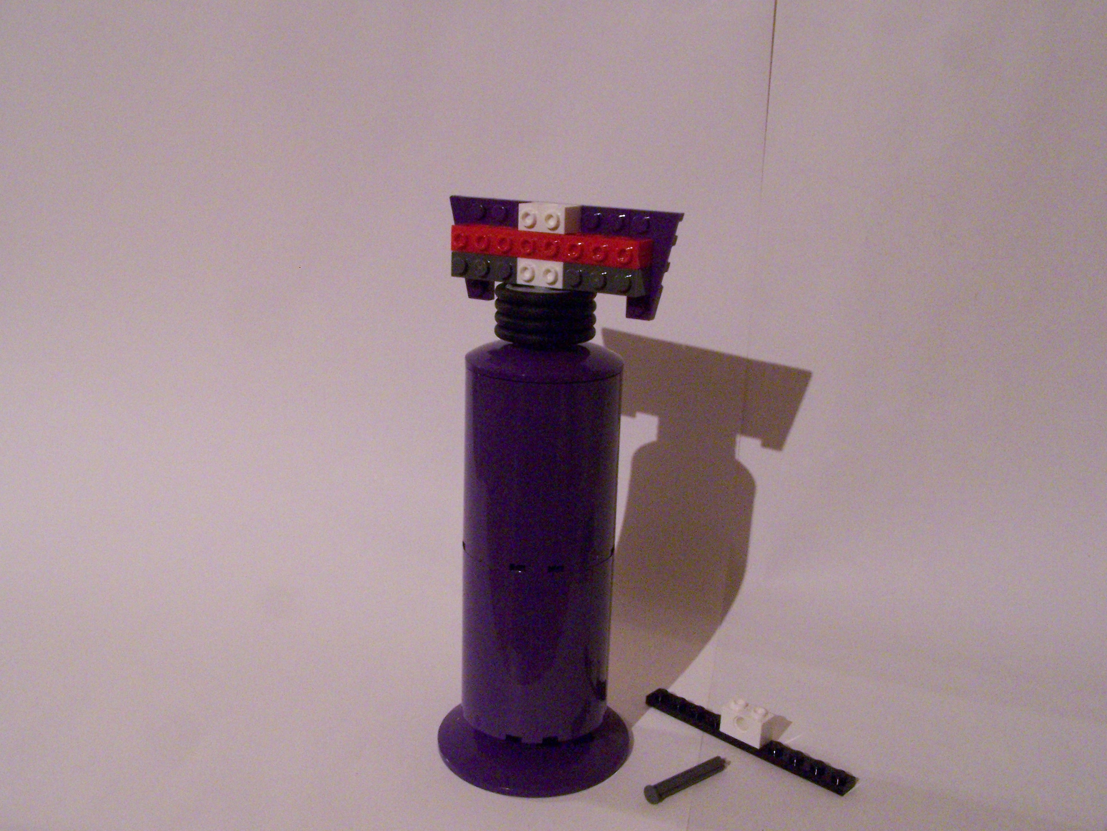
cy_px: 416
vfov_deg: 37.7
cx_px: 554
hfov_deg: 49.0
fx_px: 1215
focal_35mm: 38
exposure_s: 1/4
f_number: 7.1
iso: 400
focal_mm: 6.3
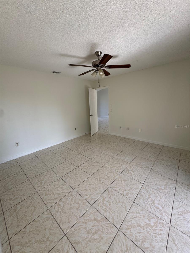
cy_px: 126
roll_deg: +3.1
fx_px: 102
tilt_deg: -12.6
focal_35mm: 14
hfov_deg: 85.7
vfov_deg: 102.1
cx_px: 95
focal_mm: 2.22
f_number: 2.2
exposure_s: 1/99
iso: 40
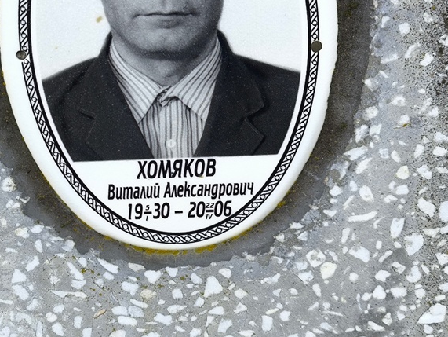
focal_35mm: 70
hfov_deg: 27.7
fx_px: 907
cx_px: 171
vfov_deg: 21.0
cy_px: 165
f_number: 1.7
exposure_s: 1/120
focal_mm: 4.71
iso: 100
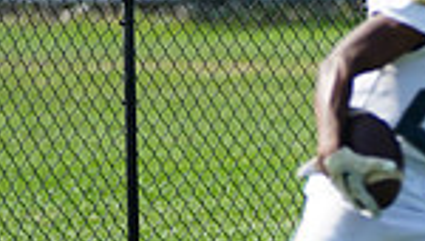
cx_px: 360
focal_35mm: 598
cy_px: 44
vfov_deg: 2.0
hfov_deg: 3.6
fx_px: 6751
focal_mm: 148
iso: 400
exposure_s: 1/4000
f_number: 2.8
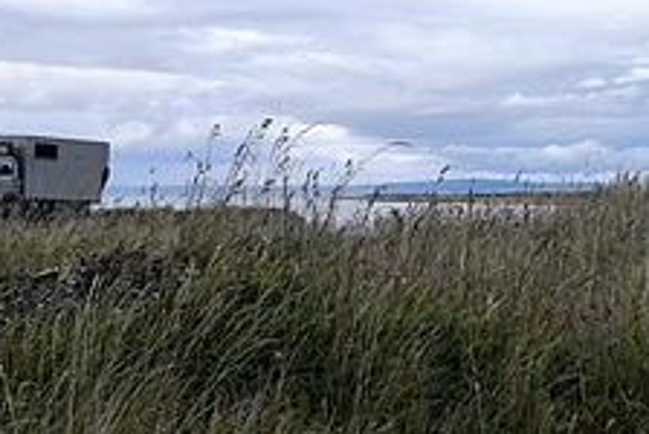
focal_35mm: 91
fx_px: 1643
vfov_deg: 15.1
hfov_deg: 21.8
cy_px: 217
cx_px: 45
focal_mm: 6.14
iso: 50
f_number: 1.65
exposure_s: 1/540
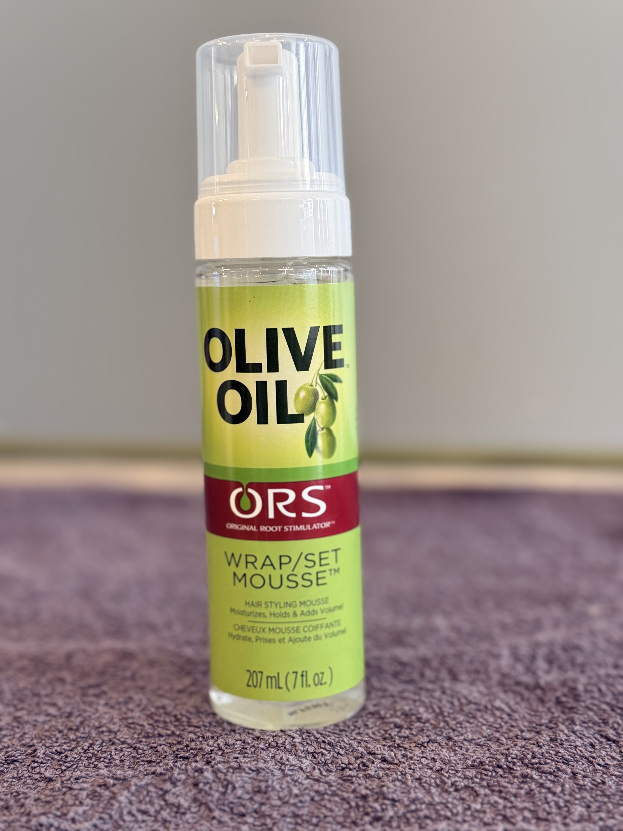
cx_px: 312
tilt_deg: -6.6
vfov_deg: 39.7
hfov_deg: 30.3
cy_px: 416
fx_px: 1152
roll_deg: +1.0
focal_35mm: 48
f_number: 1.78
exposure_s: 1/100
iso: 125
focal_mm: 6.76
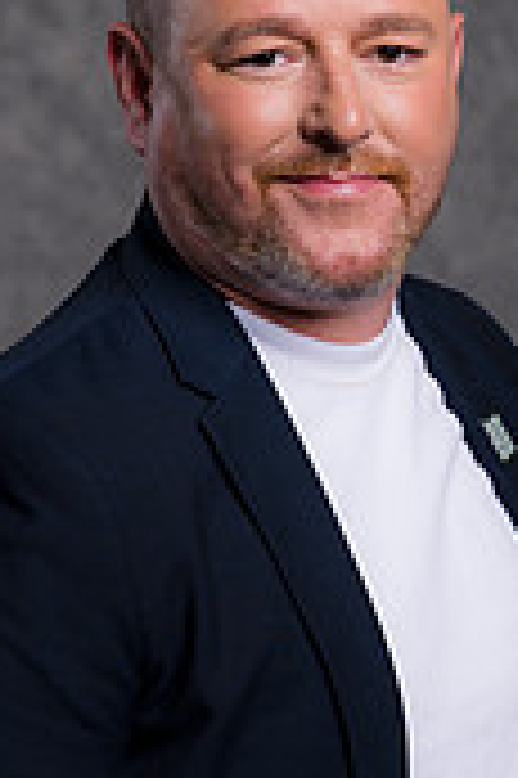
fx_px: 4779
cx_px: 324
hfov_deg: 6.2
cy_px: 567
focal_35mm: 221
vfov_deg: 9.3
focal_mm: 85
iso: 100
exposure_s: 1/200
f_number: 5
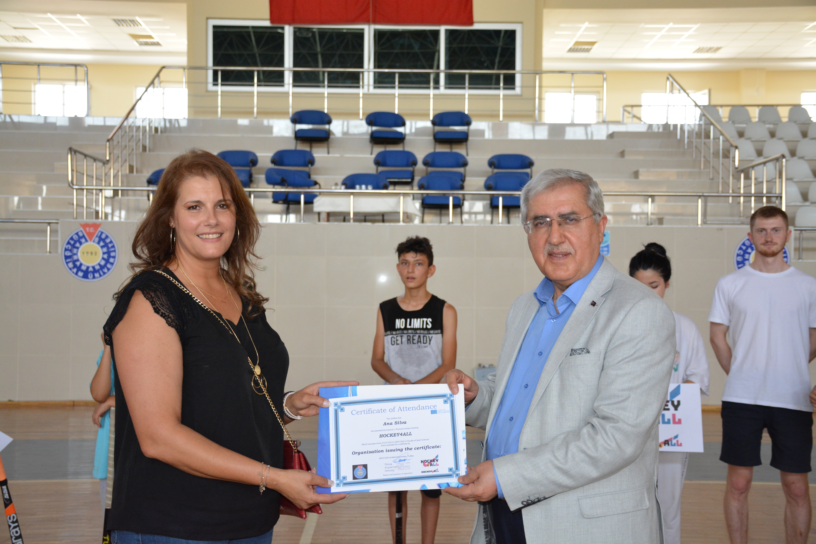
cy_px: 272
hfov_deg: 43.6
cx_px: 408
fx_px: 1020
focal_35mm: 45
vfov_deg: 29.9
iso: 1600
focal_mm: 30
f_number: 4
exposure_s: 1/125
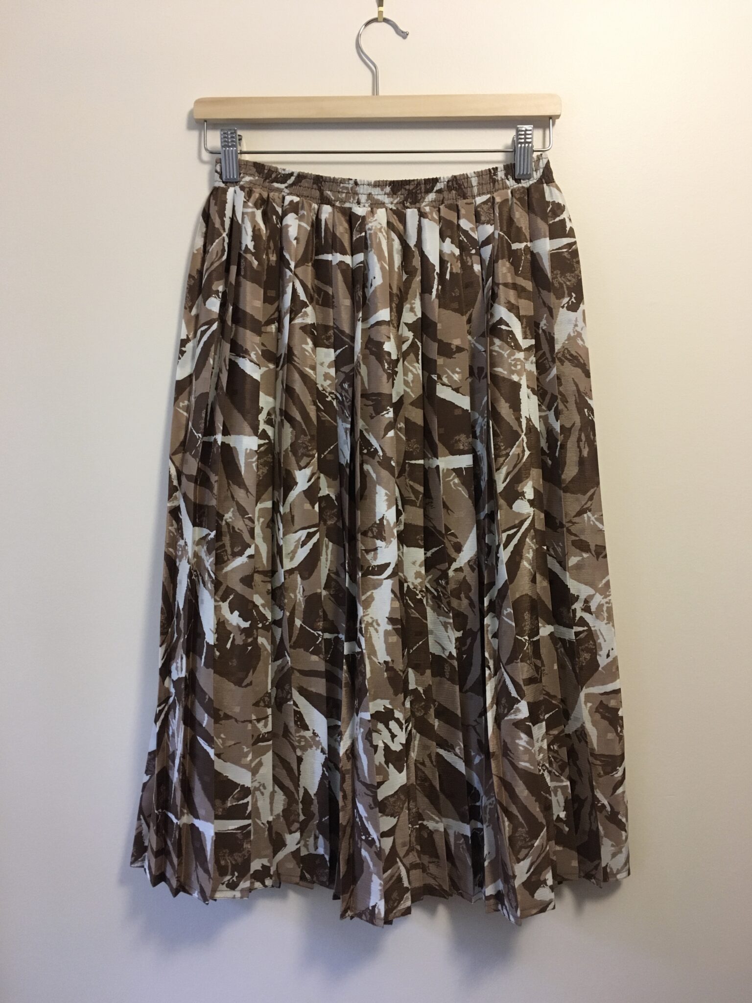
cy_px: 502
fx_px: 840
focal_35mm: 29
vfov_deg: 61.7
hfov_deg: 48.2
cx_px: 376
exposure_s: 1/17
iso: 200
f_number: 2.2
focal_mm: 4.15
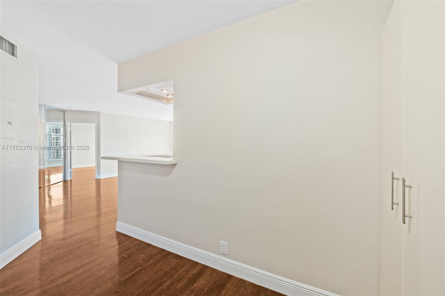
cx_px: 222
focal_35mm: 15
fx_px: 185
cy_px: 148
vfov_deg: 77.2
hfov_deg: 100.5
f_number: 8
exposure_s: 1/2
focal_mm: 15
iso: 200
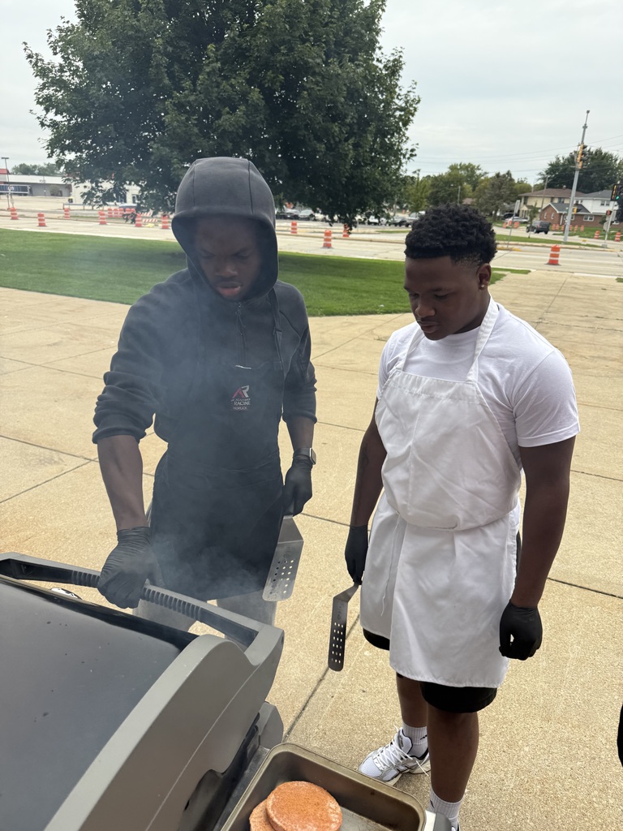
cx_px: 312
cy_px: 416
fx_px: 576
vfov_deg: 71.6
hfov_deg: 56.8
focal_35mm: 24
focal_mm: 6.76
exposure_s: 1/524
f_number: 1.78
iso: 80
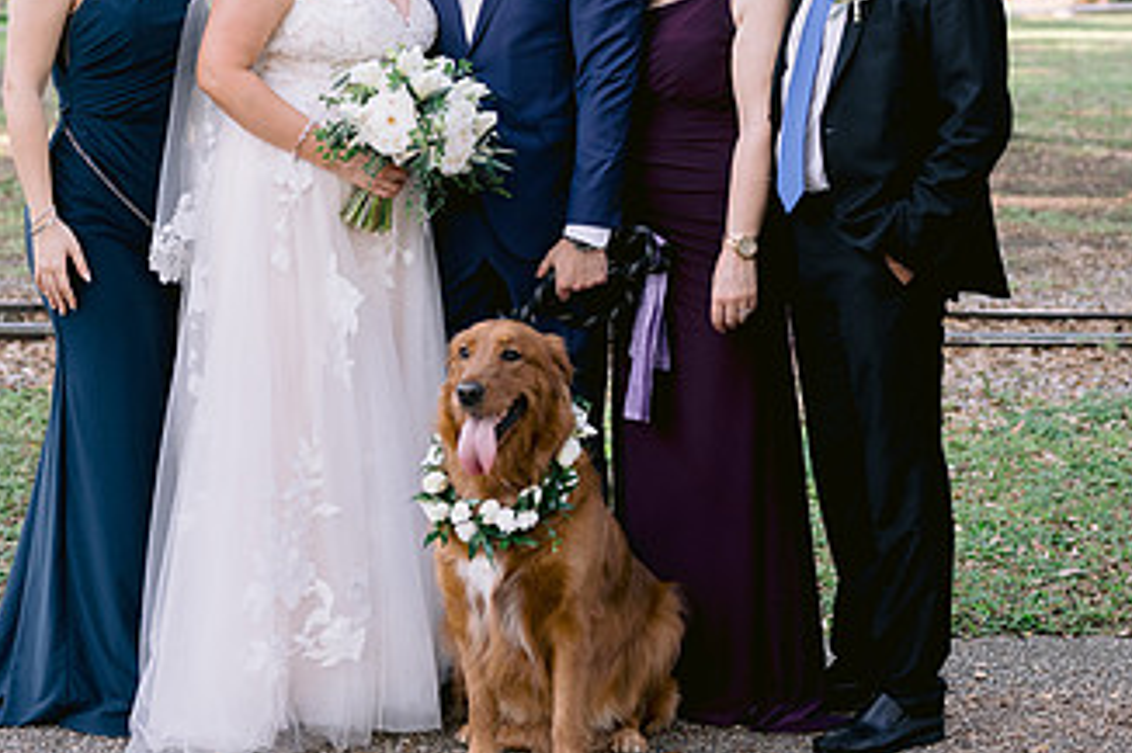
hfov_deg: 22.9
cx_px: 583
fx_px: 2797
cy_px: 231
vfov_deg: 15.3
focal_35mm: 89
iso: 400
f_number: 2.8
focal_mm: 50
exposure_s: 1/320
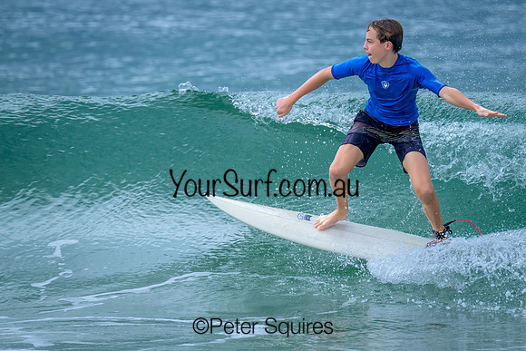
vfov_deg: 2.0
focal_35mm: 705
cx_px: 303
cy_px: 130
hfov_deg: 2.9
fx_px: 10300
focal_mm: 560
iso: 1250
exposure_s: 1/2000
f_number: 8
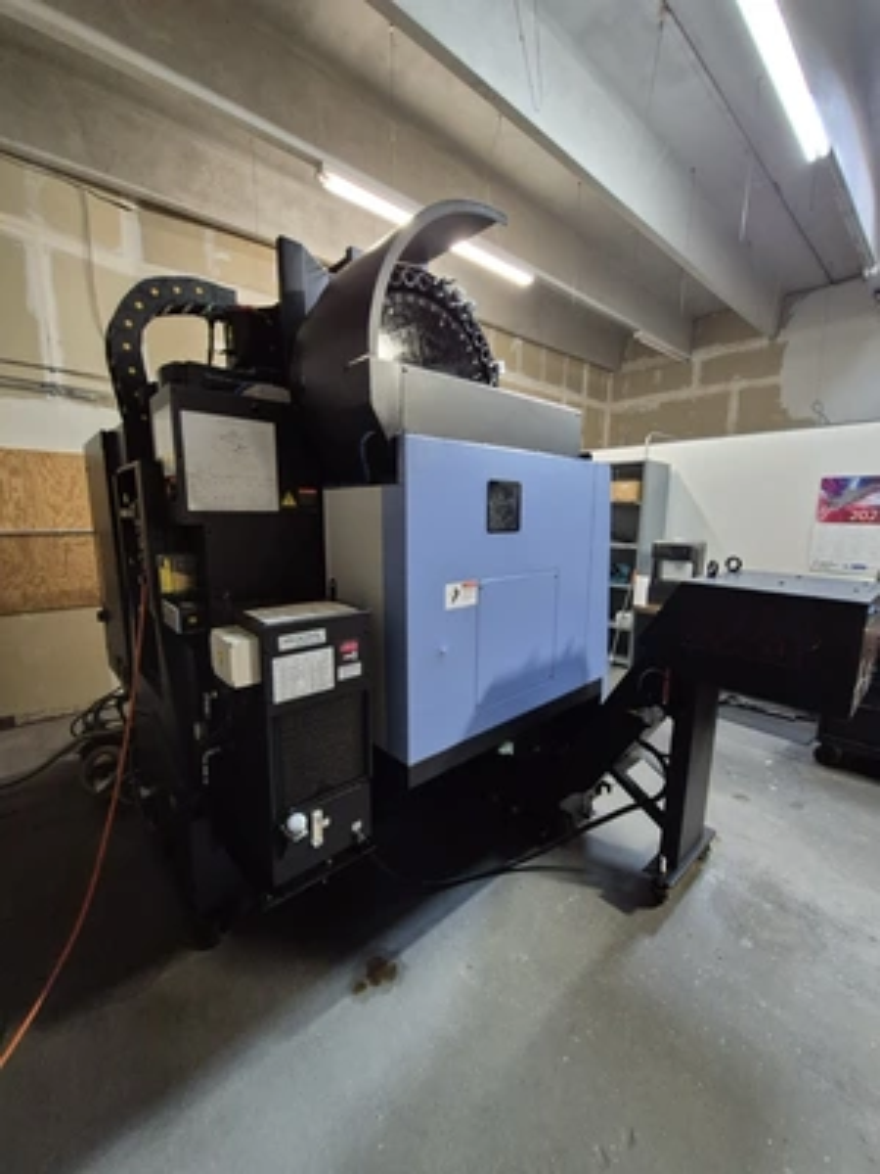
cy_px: 587
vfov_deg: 106.2
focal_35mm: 13
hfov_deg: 89.9
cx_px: 440
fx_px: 441
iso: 640
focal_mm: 1.74
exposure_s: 1/60
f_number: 2.2
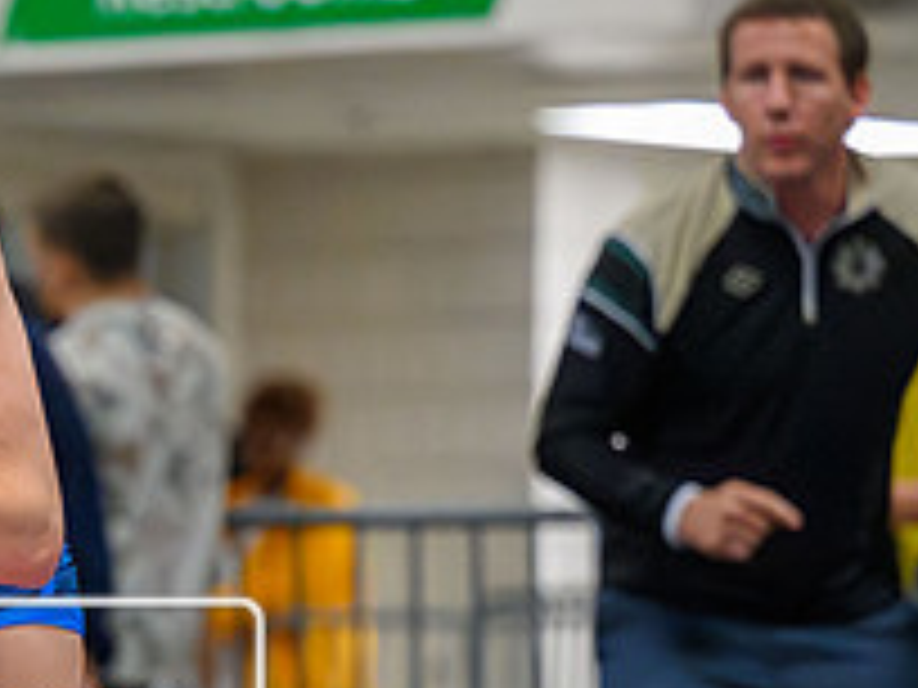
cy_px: 778
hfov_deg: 5.1
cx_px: -280
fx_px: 10157
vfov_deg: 3.9
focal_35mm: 383
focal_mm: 115
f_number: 2.8
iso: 12800
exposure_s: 1/800
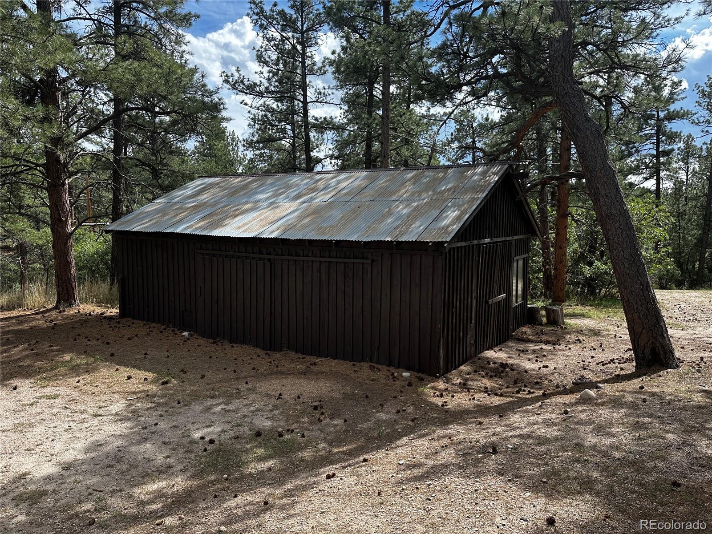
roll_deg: -0.8
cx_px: 356
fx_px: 494
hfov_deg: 71.6
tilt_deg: -6.9
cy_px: 267
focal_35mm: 24
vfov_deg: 56.8
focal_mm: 6.86
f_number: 1.78
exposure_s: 1/1721
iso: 80
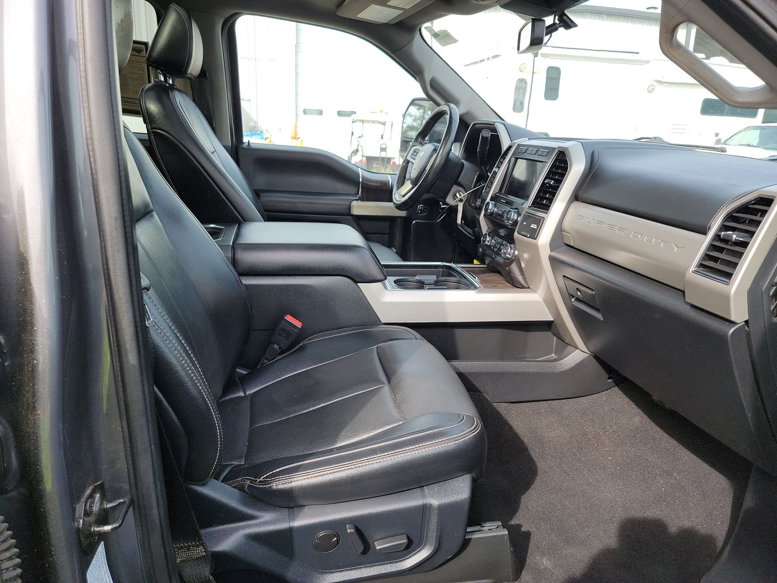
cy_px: 292
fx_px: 539
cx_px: 388
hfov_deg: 71.6
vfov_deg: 56.8
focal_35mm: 24
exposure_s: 1/131
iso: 50
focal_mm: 6.7
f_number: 1.8
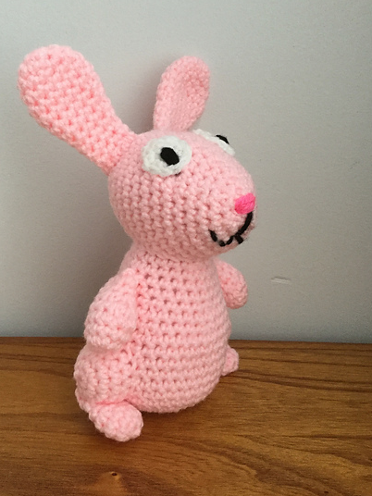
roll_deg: -0.5
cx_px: 162
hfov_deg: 38.6
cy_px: 241
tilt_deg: -21.1
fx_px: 530
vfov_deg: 50.1
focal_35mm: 37
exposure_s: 1/30
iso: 160
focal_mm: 3.3
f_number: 2.4
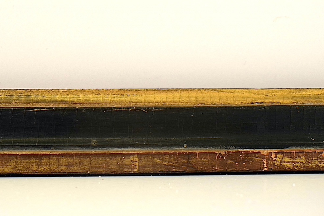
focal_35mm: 58
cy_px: 91
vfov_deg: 23.4
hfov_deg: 34.4
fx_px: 522
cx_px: 129
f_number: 7.1
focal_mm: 32
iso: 400
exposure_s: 1/125
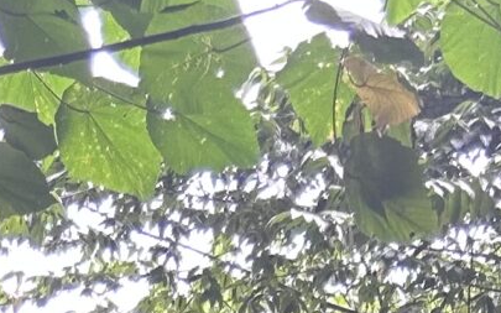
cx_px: 93
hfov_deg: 12.0
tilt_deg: +2.0
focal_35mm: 174
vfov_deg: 6.5
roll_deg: -7.6
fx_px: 2375
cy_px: 1112
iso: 80
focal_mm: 5.7
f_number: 1.5
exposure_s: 1/121
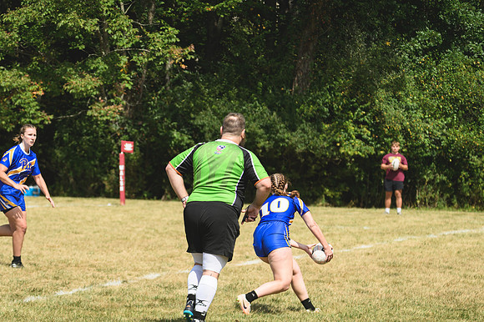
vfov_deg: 5.7
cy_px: 161
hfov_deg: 8.6
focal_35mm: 240
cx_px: 242
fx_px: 3225
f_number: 5
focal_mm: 160
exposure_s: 1/1000
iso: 125
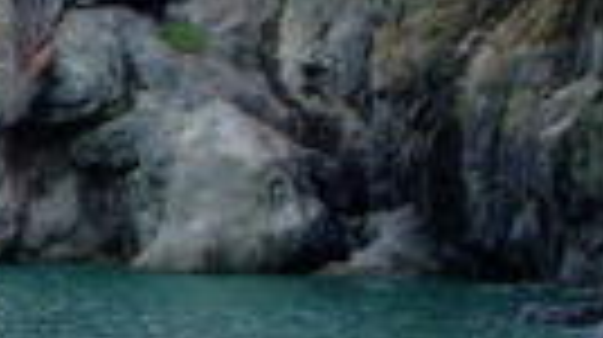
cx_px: -7
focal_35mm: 197
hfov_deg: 10.8
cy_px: 608
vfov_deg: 6.0
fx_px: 3146
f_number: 6.7
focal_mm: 24
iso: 800
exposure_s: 1/500
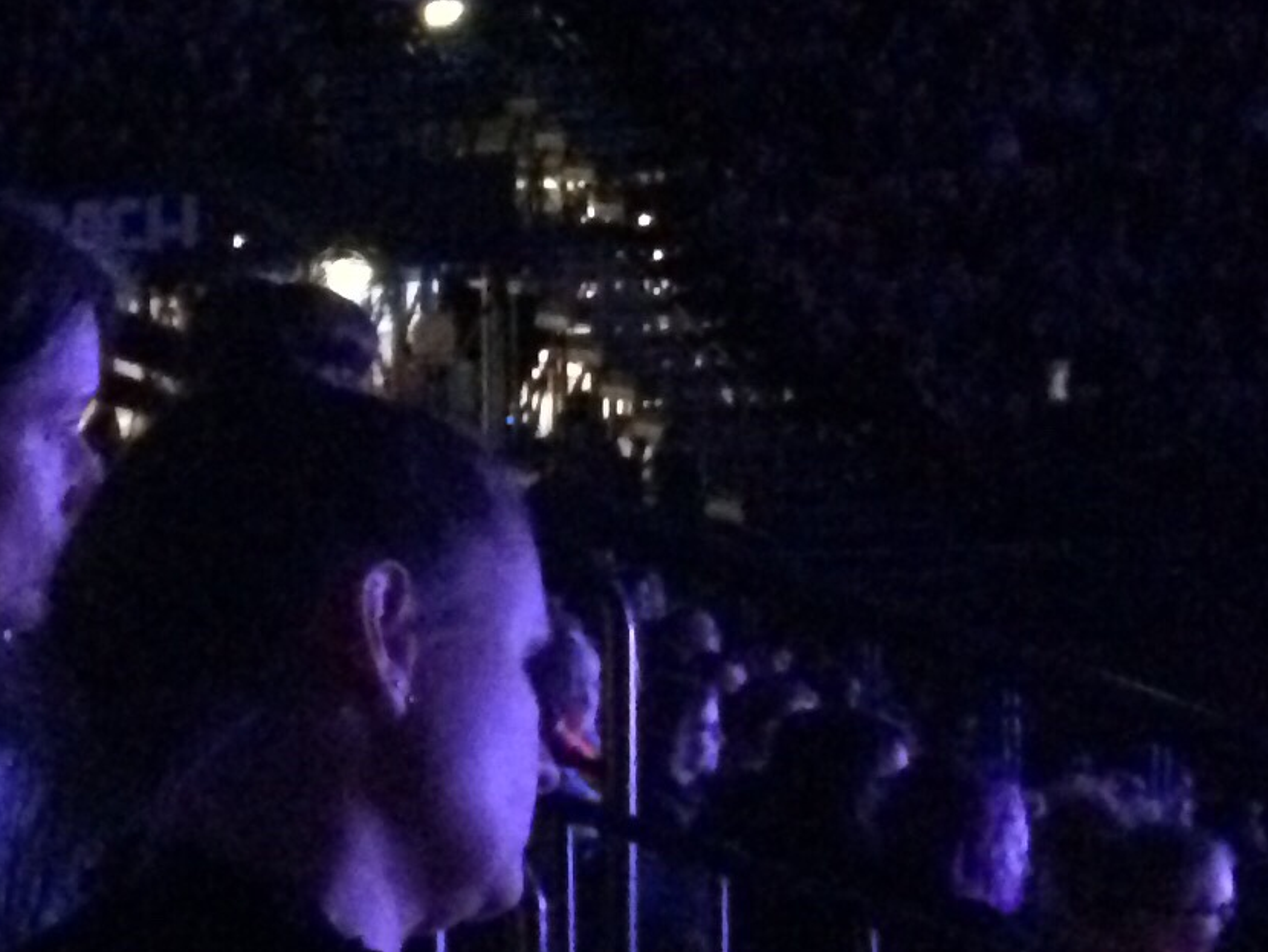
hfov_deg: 15.4
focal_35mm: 114
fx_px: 4177
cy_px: 619
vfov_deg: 13.0
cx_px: -839
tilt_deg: -8.1
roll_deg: +2.3
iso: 2000
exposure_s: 1/17
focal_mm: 4.15
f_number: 2.2
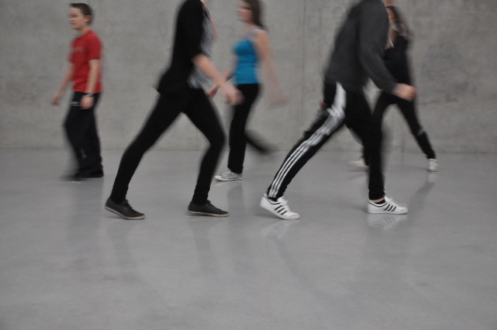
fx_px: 538
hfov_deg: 49.6
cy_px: 165
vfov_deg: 34.1
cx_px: 248
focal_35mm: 39
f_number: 5
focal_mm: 26
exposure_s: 1/20
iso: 3200
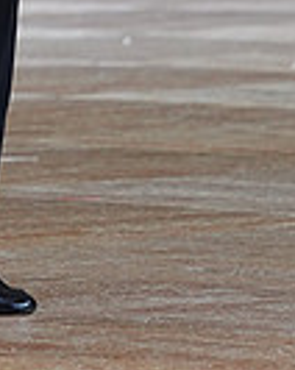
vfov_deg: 3.4
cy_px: -292
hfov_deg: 2.7
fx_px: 6279
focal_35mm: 574
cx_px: -141
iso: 1250
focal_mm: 140
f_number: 4
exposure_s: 1/500
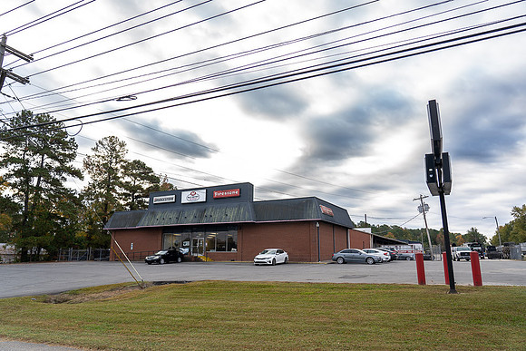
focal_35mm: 24
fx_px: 351
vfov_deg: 53.2
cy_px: 176
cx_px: 263
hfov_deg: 73.7
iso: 250
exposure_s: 1/200
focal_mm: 24
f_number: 4
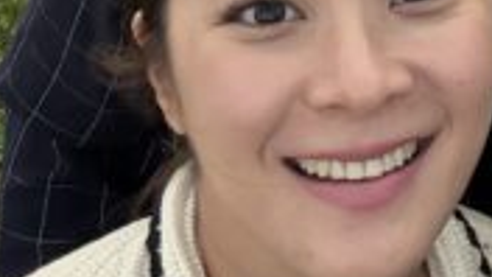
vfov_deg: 9.7
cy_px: -327
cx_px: 699
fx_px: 1487
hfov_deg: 17.3
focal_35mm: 114
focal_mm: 2.69
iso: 64
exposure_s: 1/228
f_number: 1.9
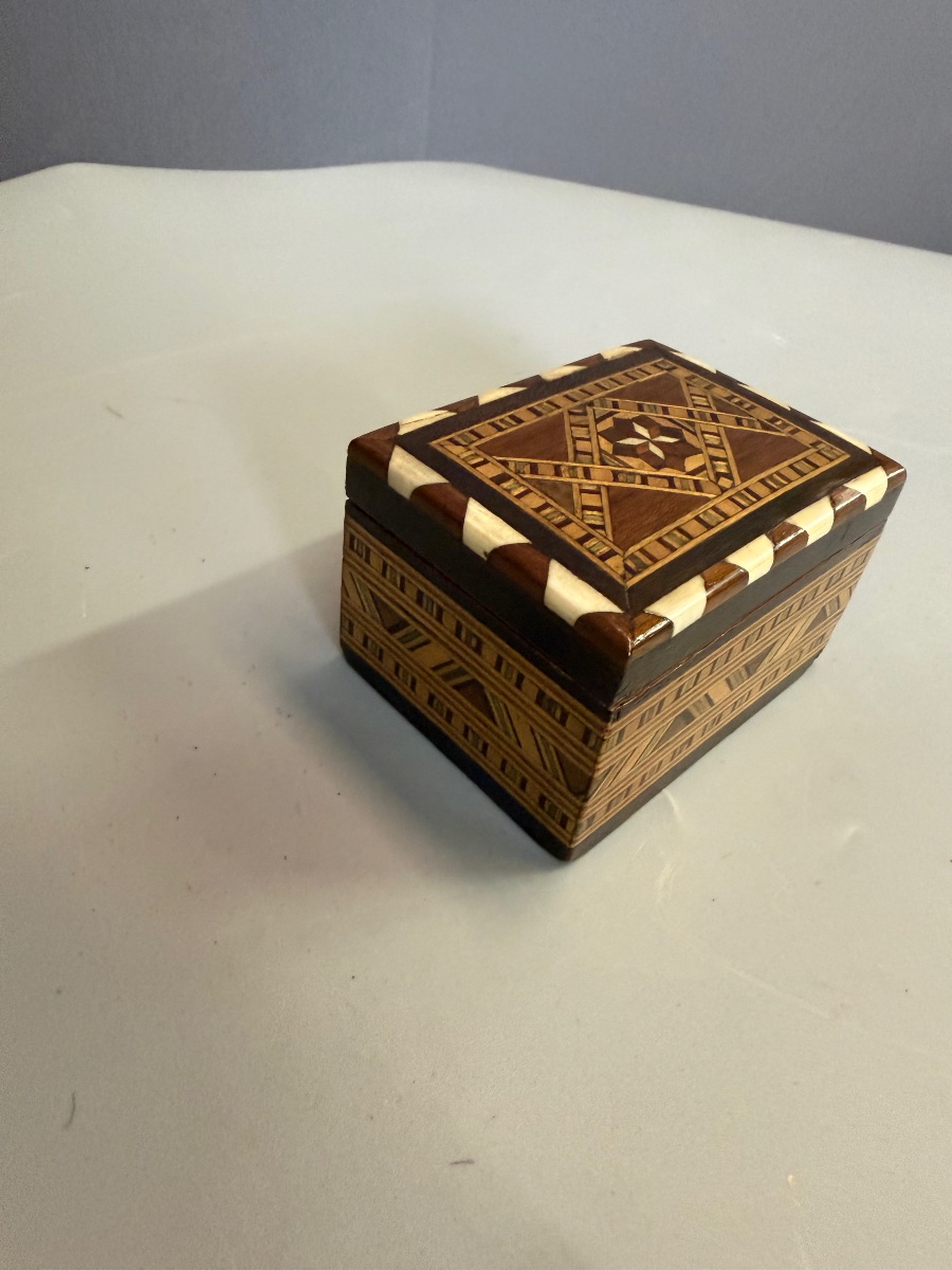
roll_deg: -6.1
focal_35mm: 24
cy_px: 635
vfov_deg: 71.6
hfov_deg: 56.8
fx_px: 880
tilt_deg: -35.0
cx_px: 476
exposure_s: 1/50
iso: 500
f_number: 2.2
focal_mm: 2.22
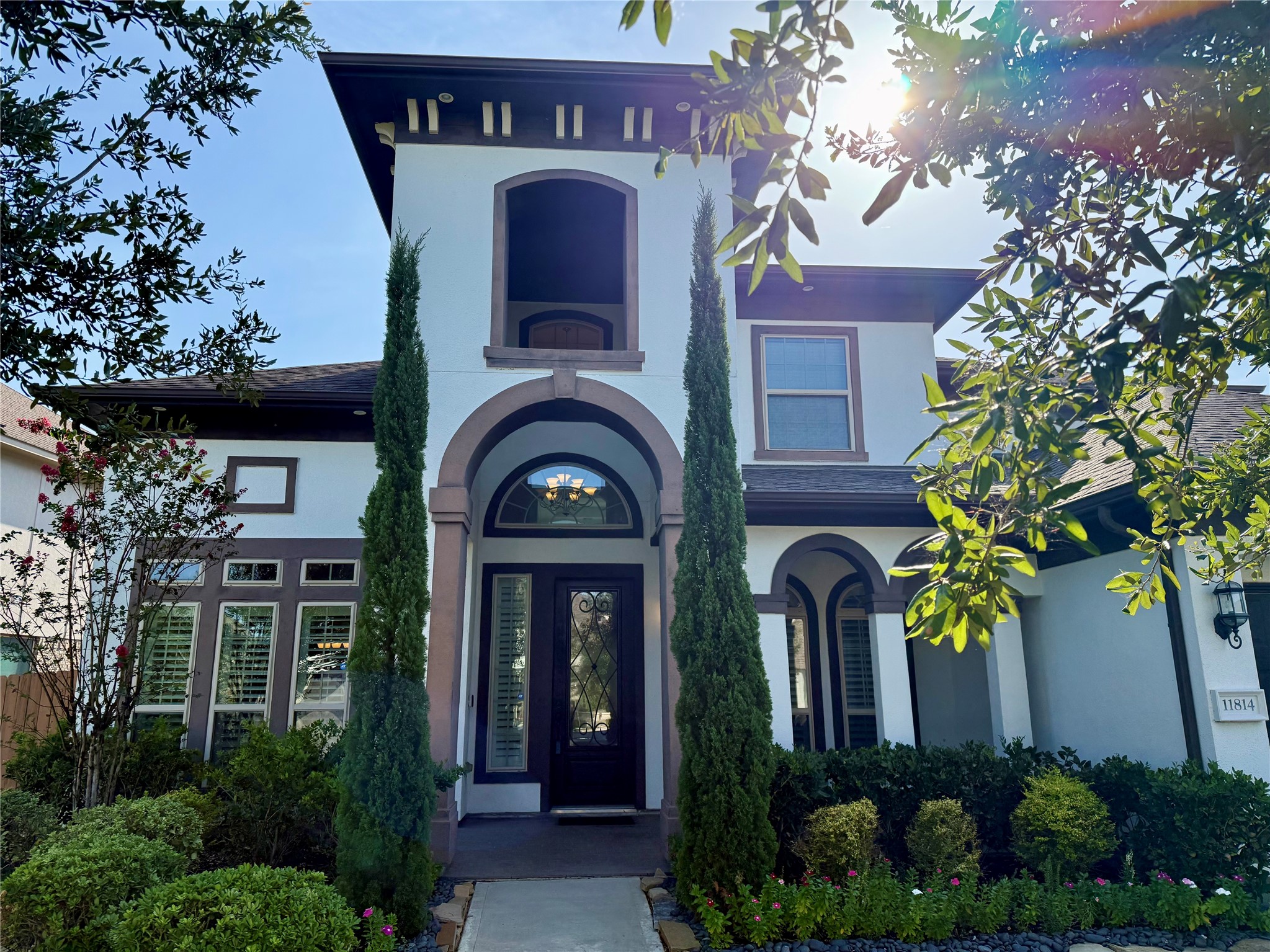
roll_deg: +0.2
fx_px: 880
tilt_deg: +13.7
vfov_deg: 56.8
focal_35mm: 24
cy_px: 476
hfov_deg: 71.6
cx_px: 635
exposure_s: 1/3279
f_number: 1.78
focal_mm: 6.76
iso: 100
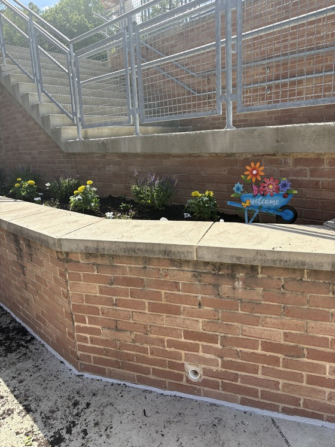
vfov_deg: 67.3
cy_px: 224
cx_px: 168
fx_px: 336
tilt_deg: -12.6
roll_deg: +3.1
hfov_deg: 53.1
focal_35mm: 26
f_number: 1.6
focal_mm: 5.96
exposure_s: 1/1311
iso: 50
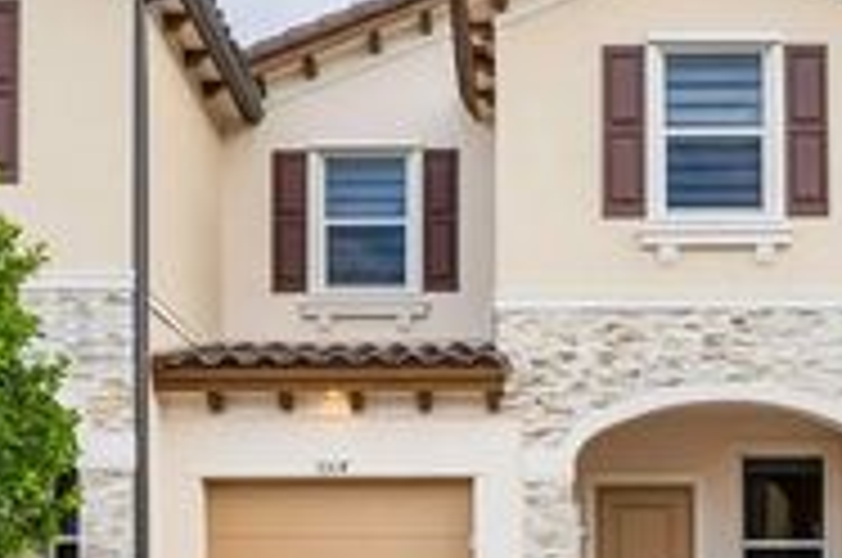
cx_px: 468
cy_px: 428
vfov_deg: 27.5
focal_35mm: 48
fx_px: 1121
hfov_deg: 41.1
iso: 100
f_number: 8
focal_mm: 14
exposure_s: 1/320
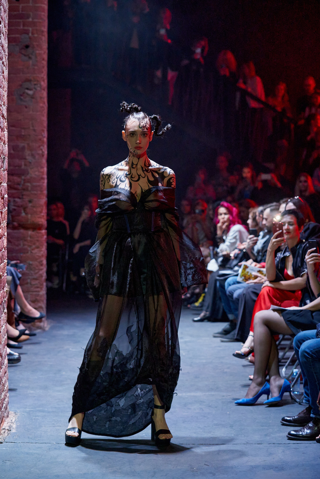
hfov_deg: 16.3
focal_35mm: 84
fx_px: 1120
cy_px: 242
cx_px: 160
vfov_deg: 24.2
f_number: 3.5
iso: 10000
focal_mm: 83
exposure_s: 1/200
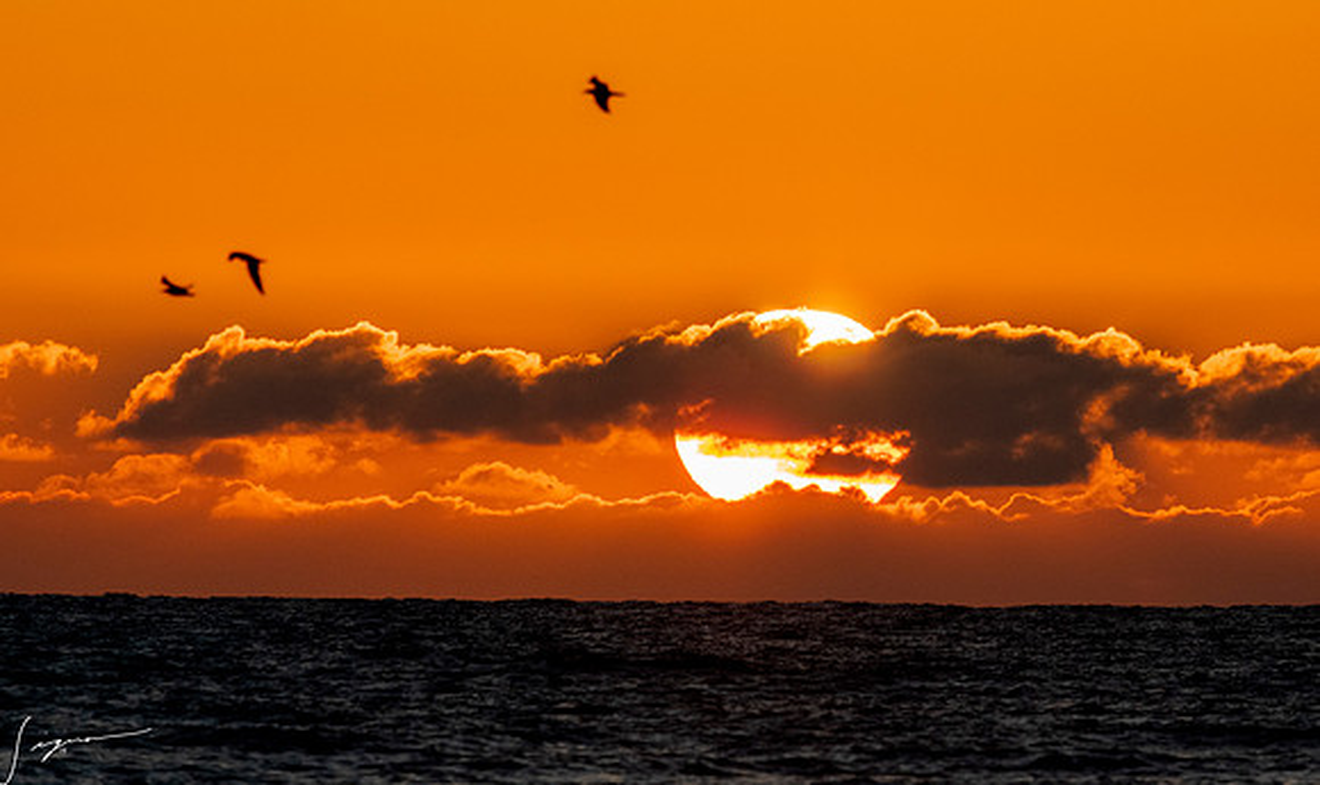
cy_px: 87
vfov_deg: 1.7
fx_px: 26653
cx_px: 861
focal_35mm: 751
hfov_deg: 2.8
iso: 500
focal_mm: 420
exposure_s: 1/2000
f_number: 8
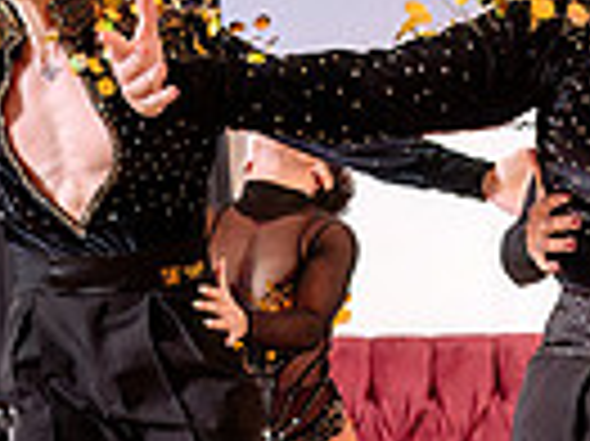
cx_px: 909
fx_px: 2367
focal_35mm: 139
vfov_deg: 10.5
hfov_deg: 13.3
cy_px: 542
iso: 800
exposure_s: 1/160
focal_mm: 28
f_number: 3.2
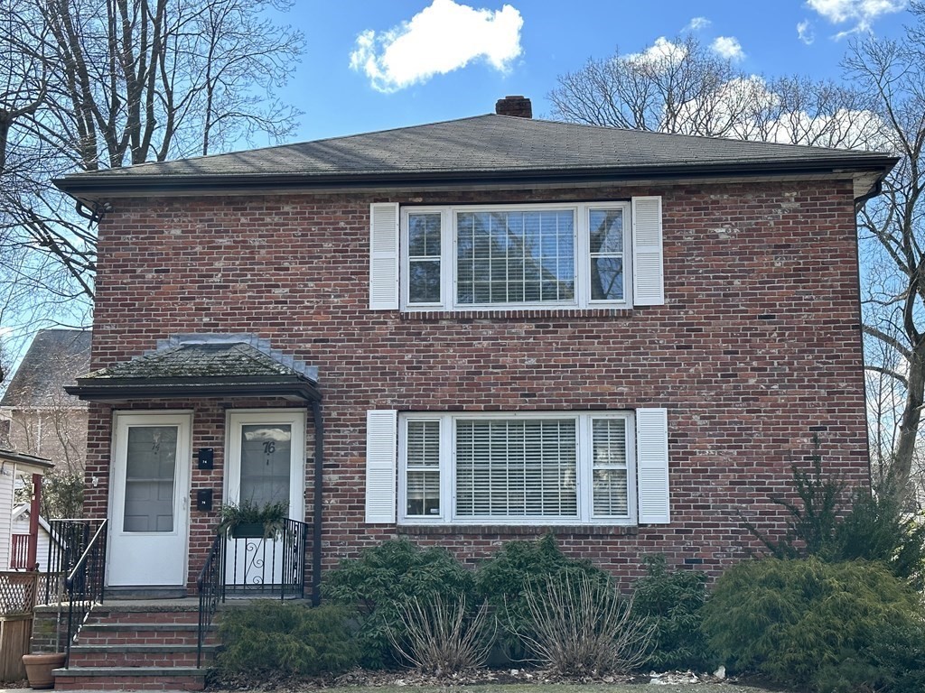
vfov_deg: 30.3
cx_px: 462
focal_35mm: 48
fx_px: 1283
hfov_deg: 39.7
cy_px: 346
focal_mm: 6.86
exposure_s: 1/1107
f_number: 1.78
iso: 64
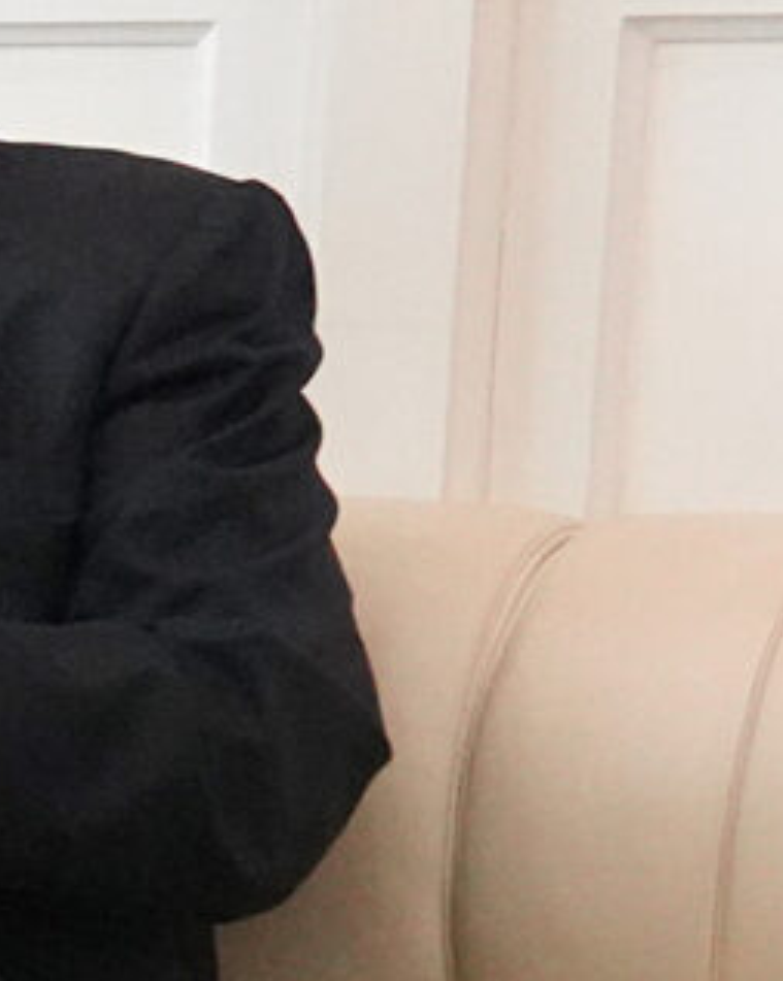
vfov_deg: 10.5
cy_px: 976
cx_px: -2872
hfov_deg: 6.1
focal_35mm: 182
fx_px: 5280
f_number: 4
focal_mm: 24
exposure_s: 1/320
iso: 3200
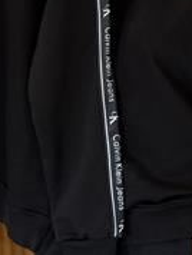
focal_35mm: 140
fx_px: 1033
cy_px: 62
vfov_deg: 14.0
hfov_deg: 10.6
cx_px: 132
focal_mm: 6.76
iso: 125
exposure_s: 1/60
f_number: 1.78
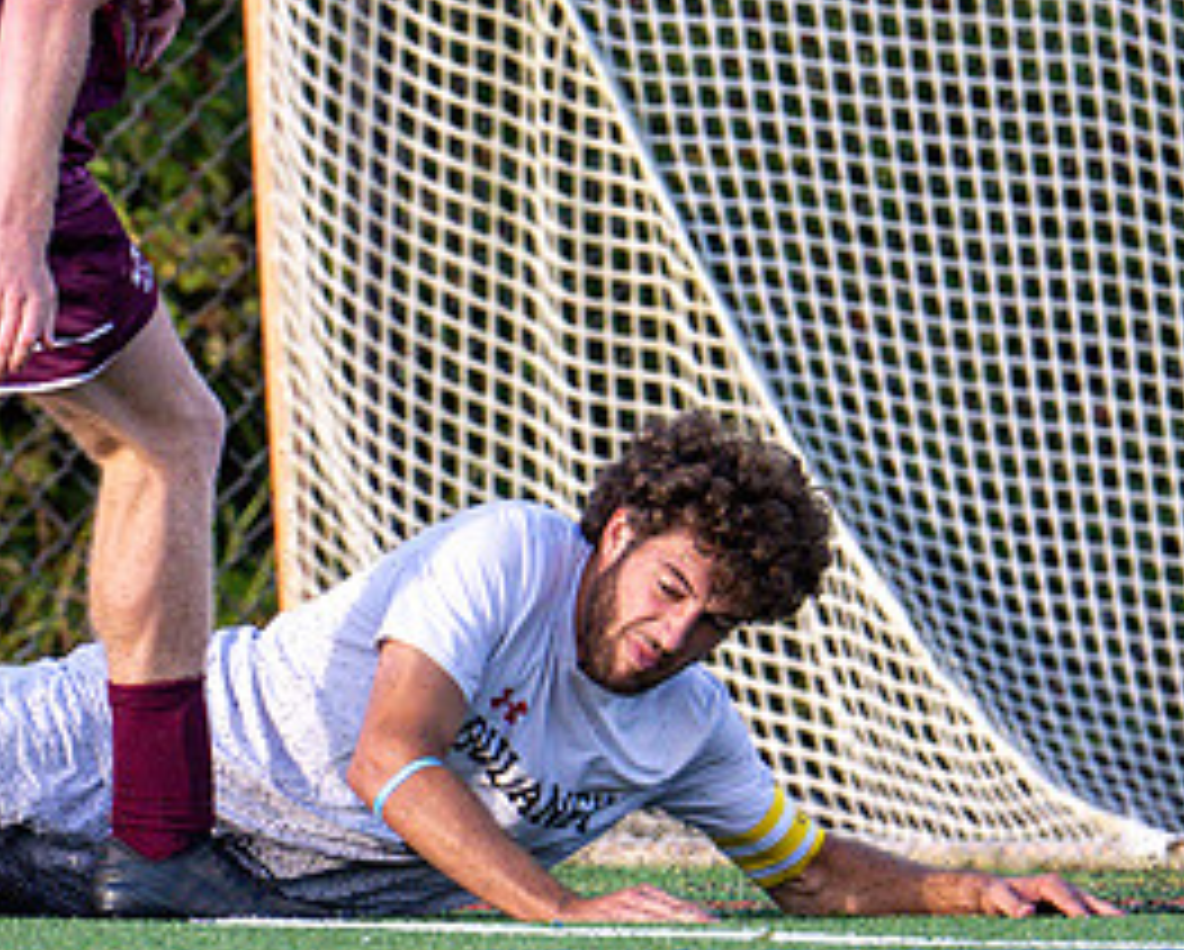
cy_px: 946
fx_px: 55147
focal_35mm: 1572
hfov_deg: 1.2
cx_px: 358
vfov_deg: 1.0
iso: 1400
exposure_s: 1/2500
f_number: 4.5
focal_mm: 400
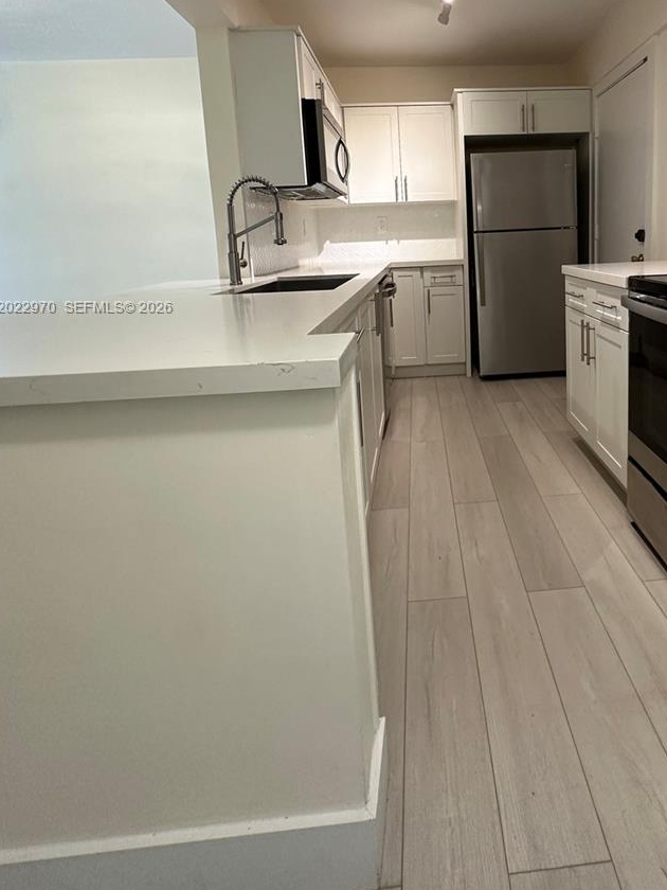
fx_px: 514
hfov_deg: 64.0
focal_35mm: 20
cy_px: 308
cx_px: 452
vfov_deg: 79.5
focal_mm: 2.22
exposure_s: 1/120
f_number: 2.2
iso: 320
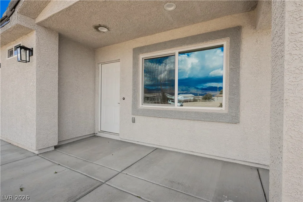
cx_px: 152
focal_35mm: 17
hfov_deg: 93.3
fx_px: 143
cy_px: 101
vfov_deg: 70.5
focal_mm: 17
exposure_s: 1/125
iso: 100
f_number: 8
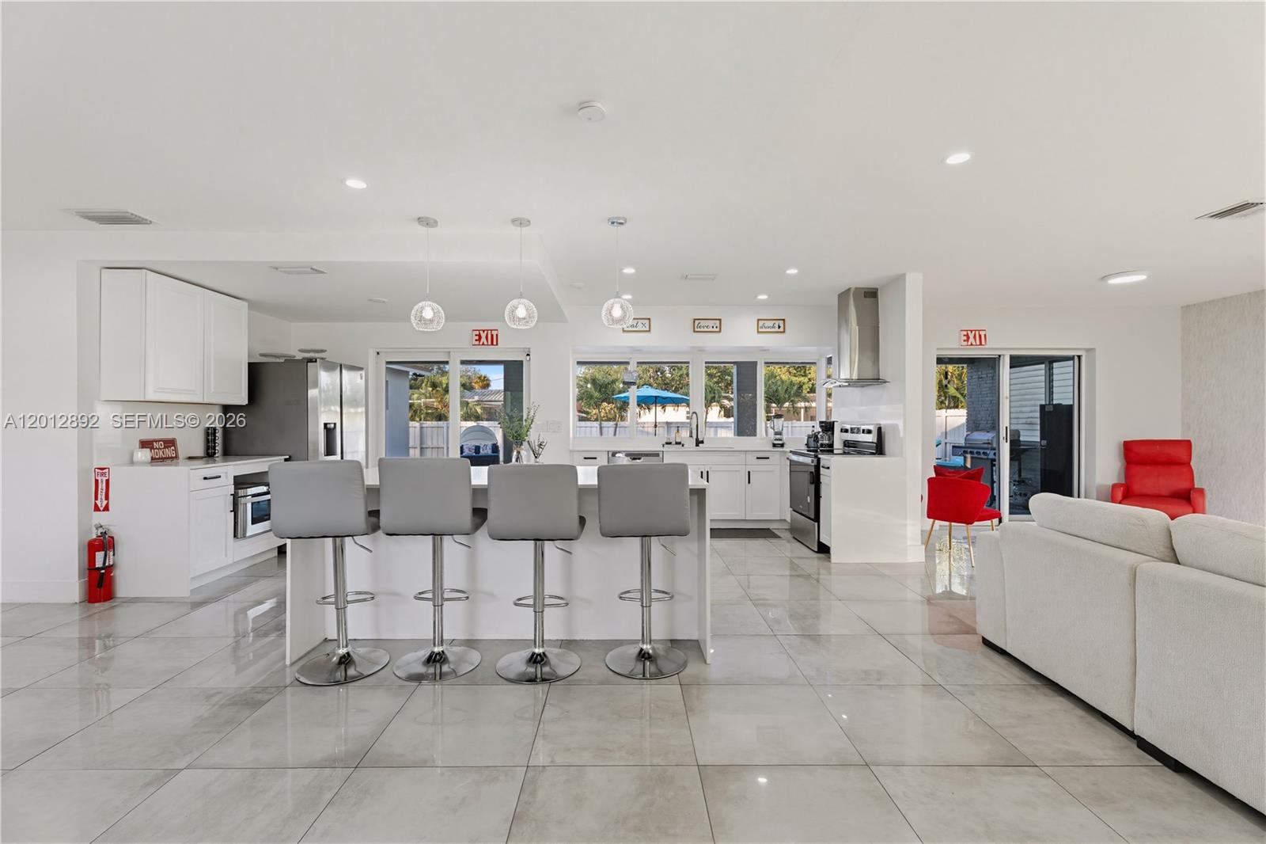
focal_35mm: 16
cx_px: 633
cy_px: 422
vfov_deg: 73.7
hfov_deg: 96.7
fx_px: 563
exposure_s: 1/6
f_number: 11
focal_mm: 16
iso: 125
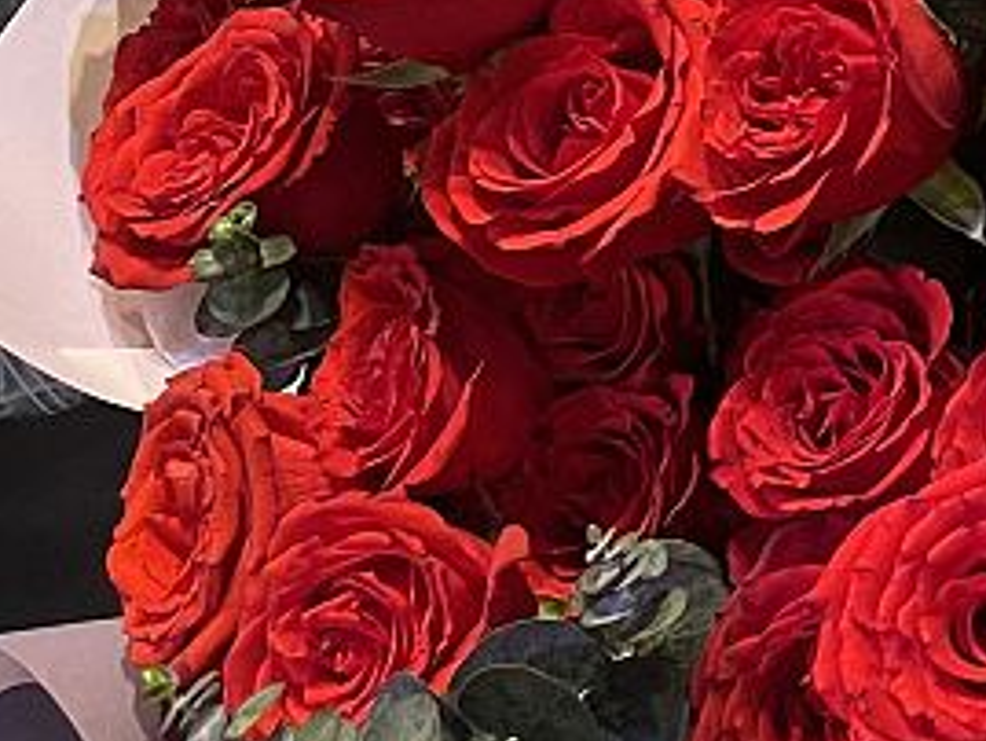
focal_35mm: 116
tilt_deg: -48.0
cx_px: 2137
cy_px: -356
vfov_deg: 12.2
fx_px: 3306
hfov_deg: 13.7
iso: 160
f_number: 1.6
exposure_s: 1/50
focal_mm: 5.1
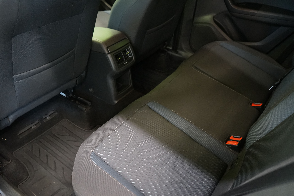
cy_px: 98
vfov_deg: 41.1
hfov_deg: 58.7
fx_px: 261
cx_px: 147
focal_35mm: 32
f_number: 5
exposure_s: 1/15
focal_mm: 32
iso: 3200
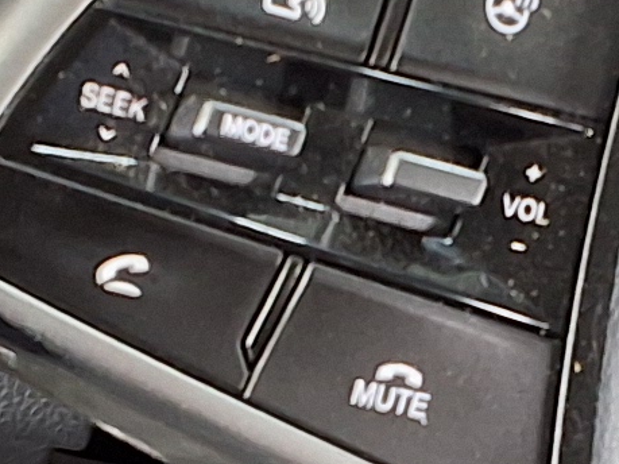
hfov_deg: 9.9
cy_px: 339
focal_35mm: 199
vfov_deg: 7.5
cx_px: 426
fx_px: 3558
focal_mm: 2.91
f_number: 1.9
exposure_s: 1/30
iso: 160
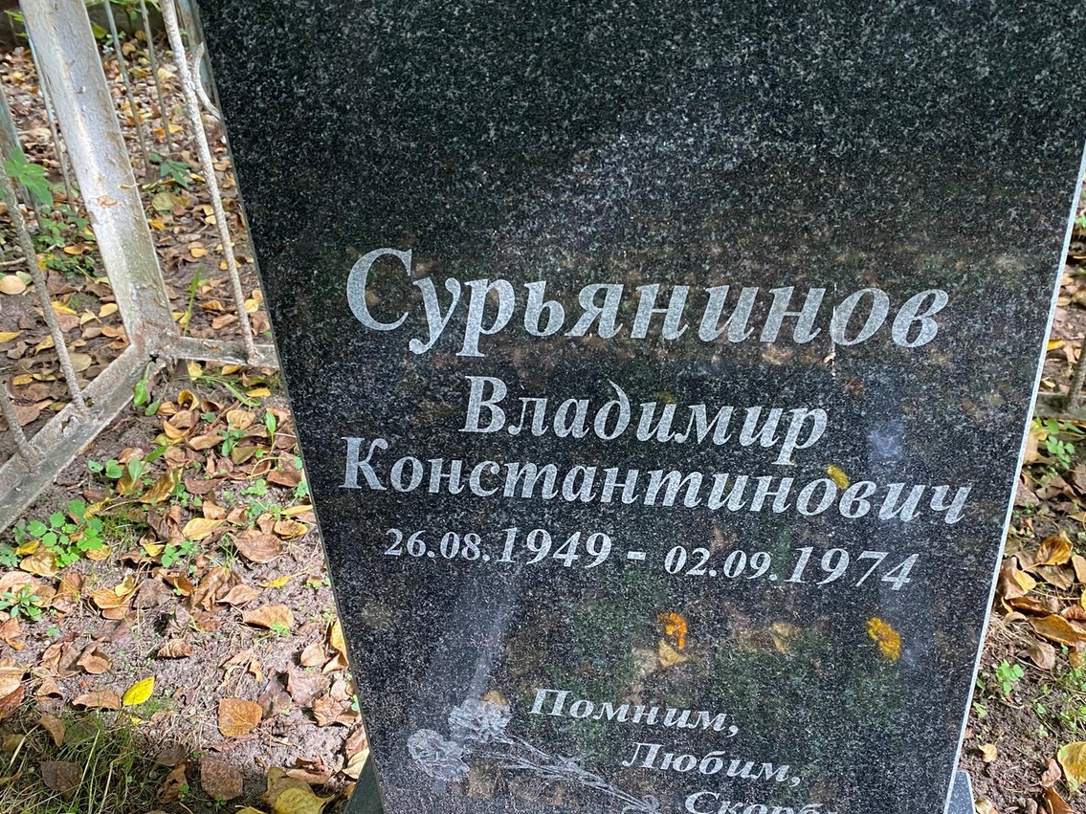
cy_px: 470
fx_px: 1035
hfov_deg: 55.2
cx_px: 599
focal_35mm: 33
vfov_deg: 42.8
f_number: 1.8
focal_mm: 4.25
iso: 125
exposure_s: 1/81
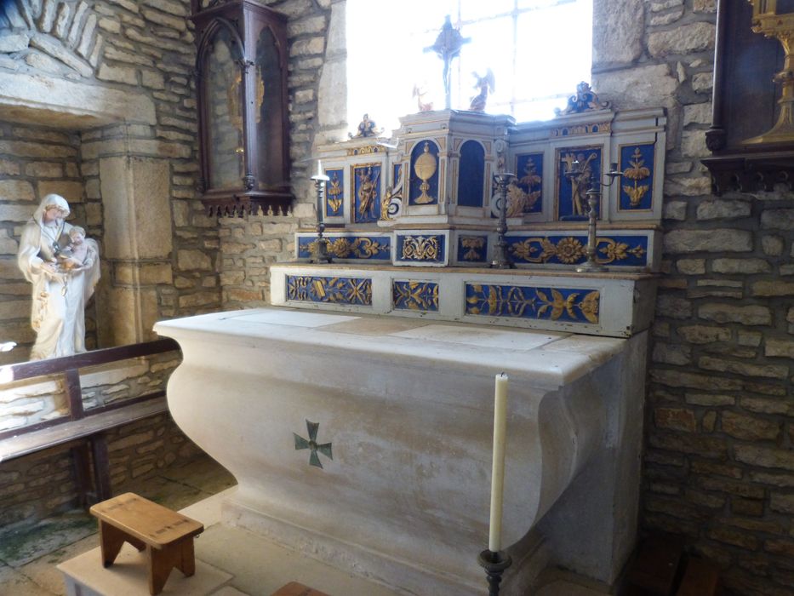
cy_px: 298
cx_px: 397
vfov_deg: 54.9
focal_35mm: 25
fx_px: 574
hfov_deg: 69.4
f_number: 2.8
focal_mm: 4.5
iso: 400
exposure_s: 1/60
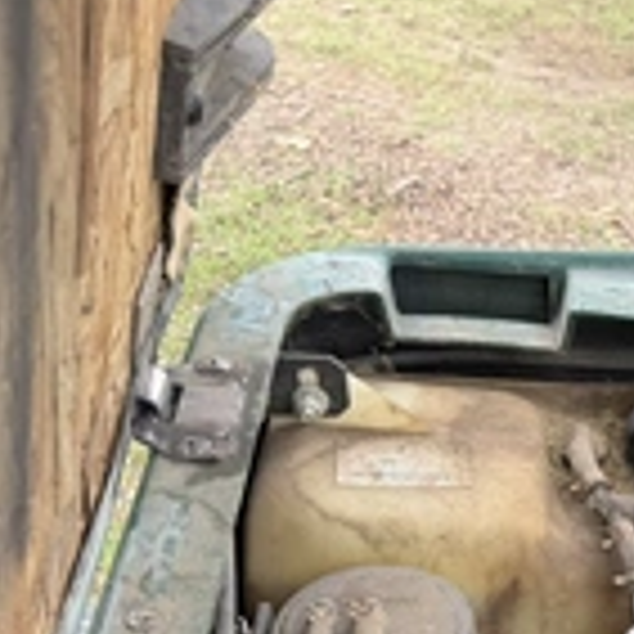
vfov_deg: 27.3
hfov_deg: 23.9
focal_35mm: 60
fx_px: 1243
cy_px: 603
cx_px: 895
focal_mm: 6.76
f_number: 1.78
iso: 64
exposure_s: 1/218
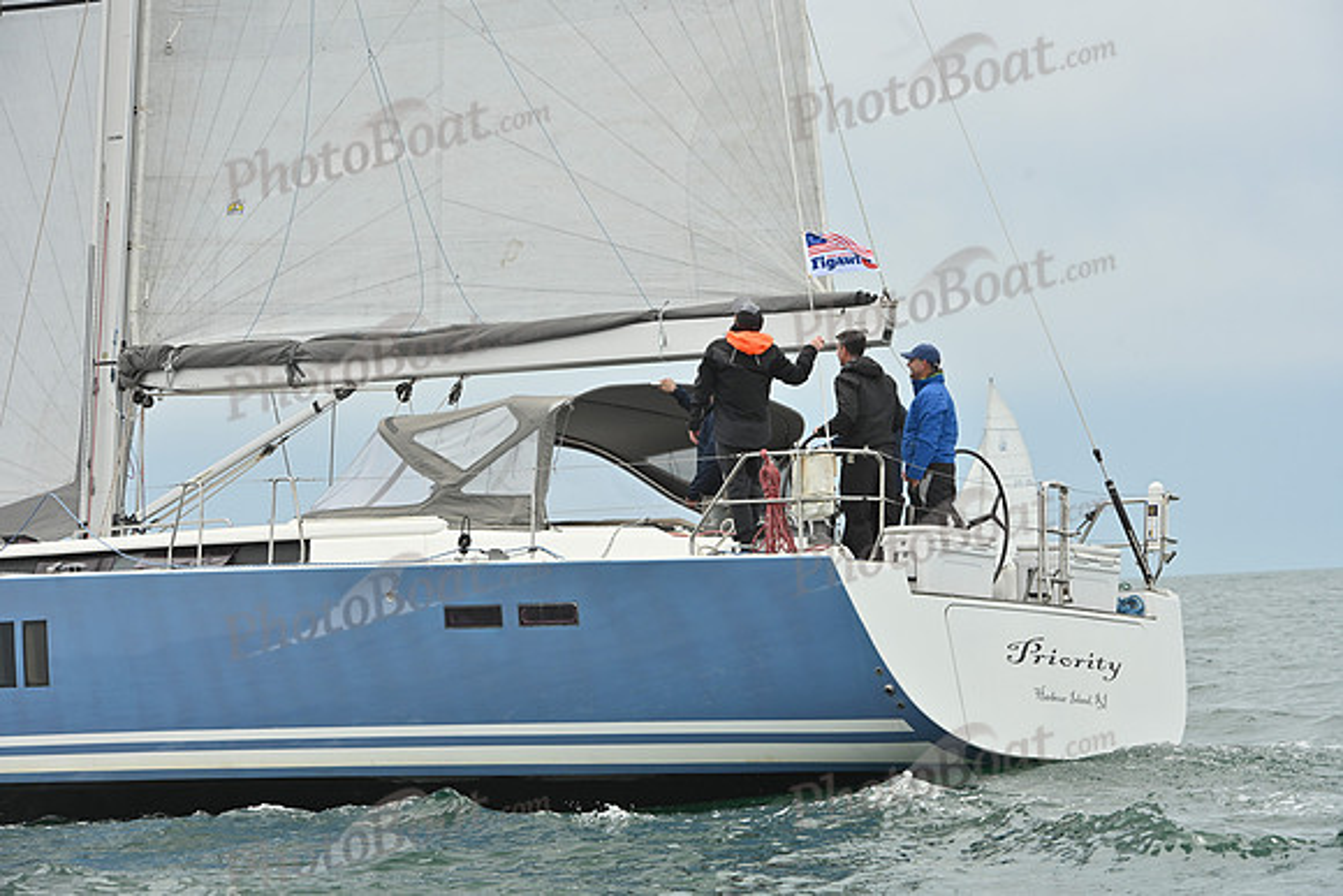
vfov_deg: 11.0
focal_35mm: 125
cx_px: 672
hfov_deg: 16.4
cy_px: 448
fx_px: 4664
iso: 320
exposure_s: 1/1000
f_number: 10
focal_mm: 125
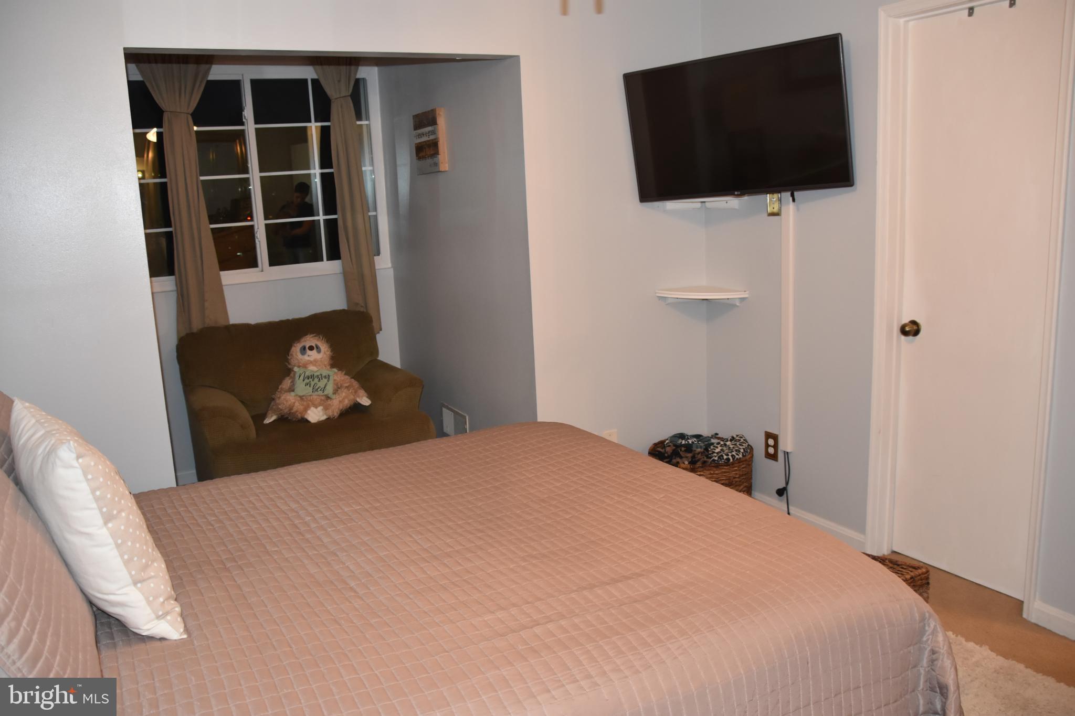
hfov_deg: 67.4
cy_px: 358
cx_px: 538
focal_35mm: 27
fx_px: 806
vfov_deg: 47.9
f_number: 3.5
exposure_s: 1/60
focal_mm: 18
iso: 1100
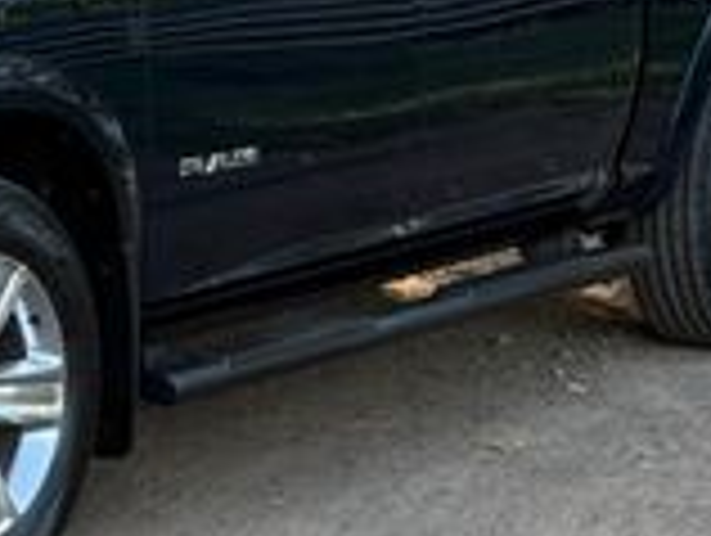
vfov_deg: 10.3
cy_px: 50
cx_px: -63
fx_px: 2942
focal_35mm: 143
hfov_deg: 13.5
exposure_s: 1/242
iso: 100
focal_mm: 6.76
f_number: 1.78
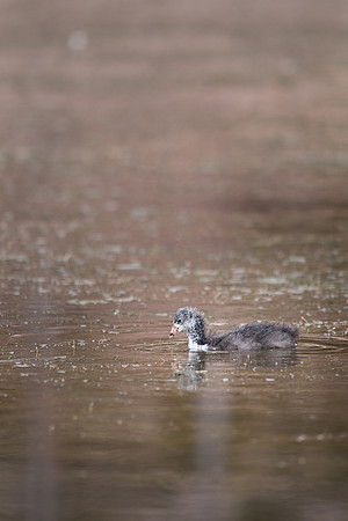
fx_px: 10874
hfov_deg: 1.8
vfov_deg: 2.7
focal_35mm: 750
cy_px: 260
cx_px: 174
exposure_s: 1/750
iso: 640
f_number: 6.3
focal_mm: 500
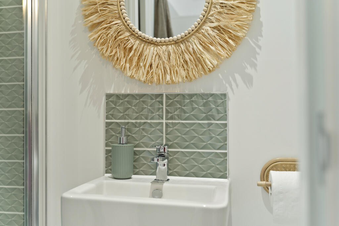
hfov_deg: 51.9
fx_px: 348
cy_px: 113
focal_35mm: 37
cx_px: 170
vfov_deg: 36.0
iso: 640
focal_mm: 37
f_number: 2.8
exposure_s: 1/40
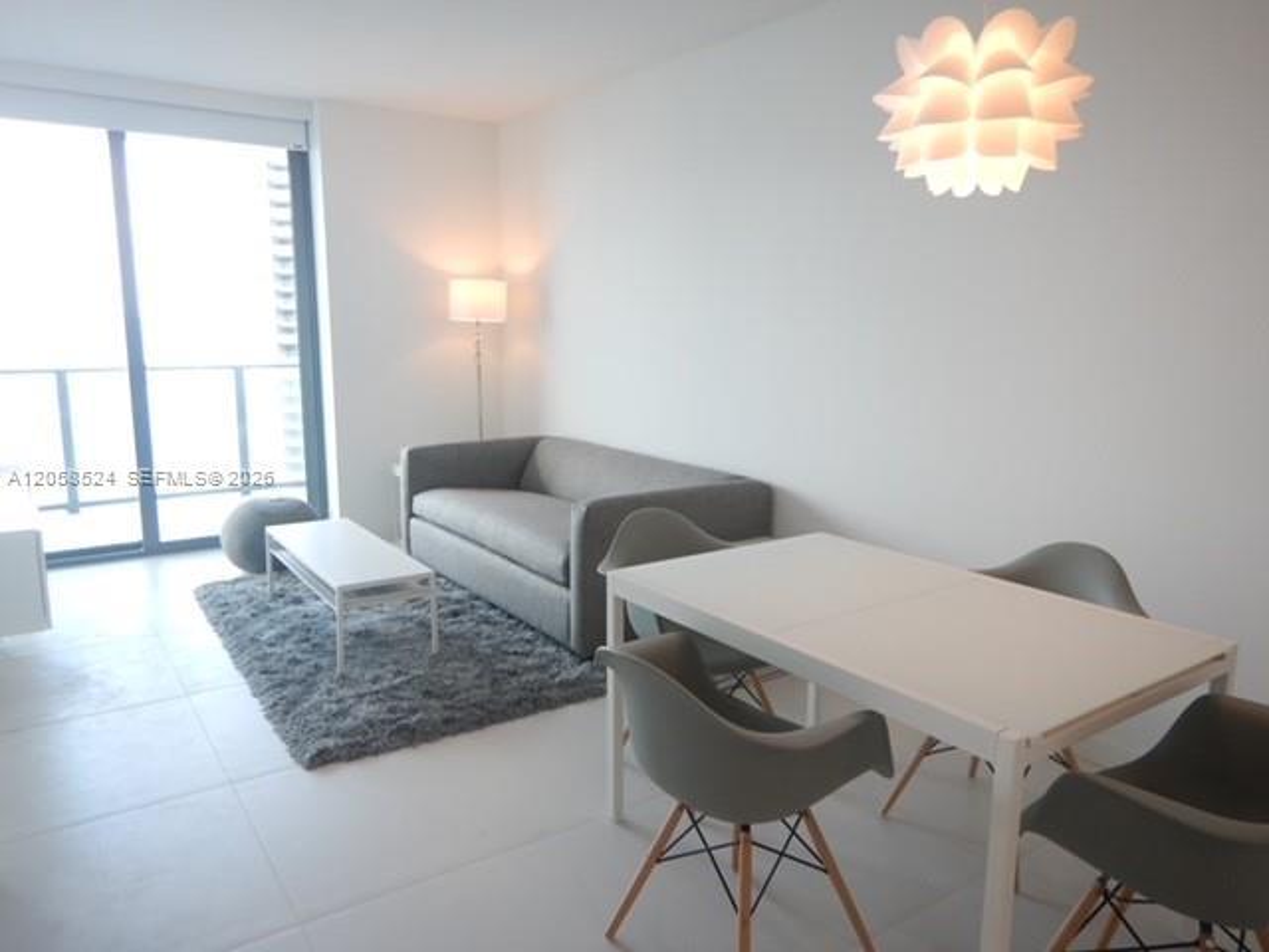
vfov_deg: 56.8
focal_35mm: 24
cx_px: 634
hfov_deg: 71.6
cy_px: 476
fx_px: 880
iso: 125
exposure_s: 1/50
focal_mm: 4.3
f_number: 2.8
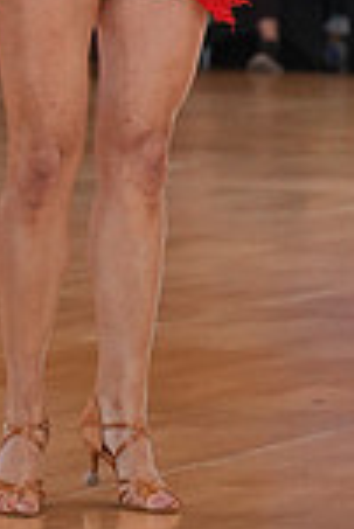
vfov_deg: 4.9
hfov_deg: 3.3
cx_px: -75
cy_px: -147
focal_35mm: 419
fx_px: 6166
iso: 2000
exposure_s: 1/500
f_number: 3.5
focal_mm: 73
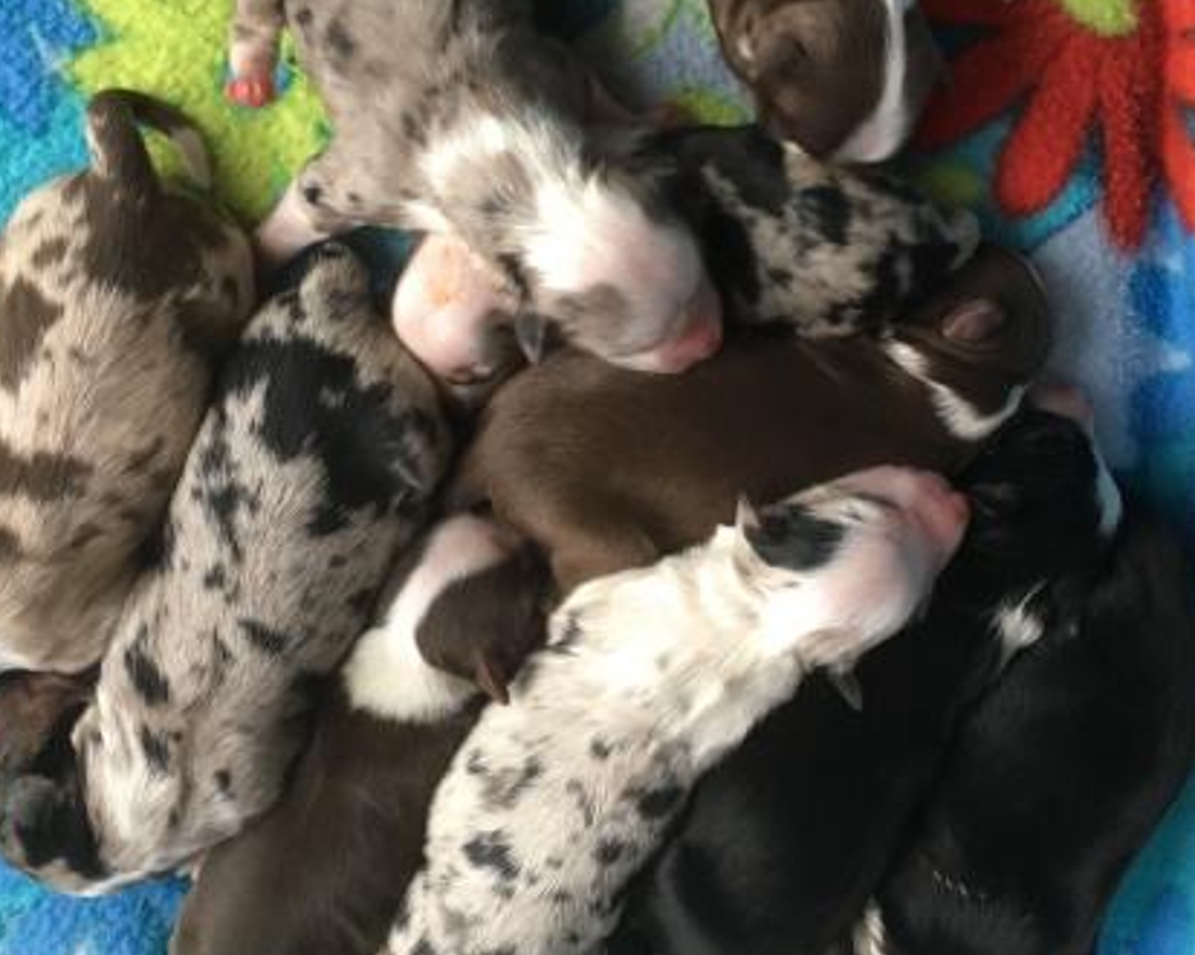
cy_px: 450
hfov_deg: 38.8
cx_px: 625
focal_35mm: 48
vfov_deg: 31.4
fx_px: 1697
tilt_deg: -81.7
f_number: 2.2
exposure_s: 1/30
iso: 125
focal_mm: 4.15
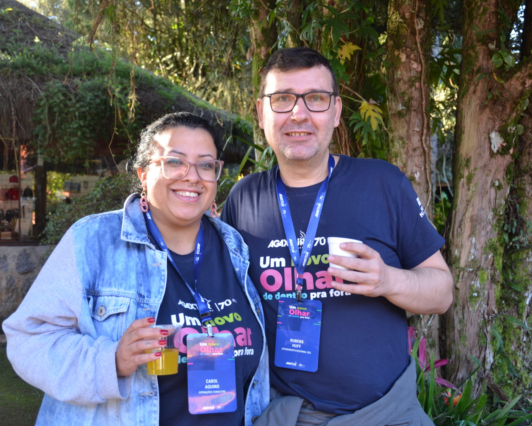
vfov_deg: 33.4
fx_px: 709
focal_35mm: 45
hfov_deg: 41.1
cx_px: 254
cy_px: 216
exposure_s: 1/60
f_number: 4
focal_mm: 26
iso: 400
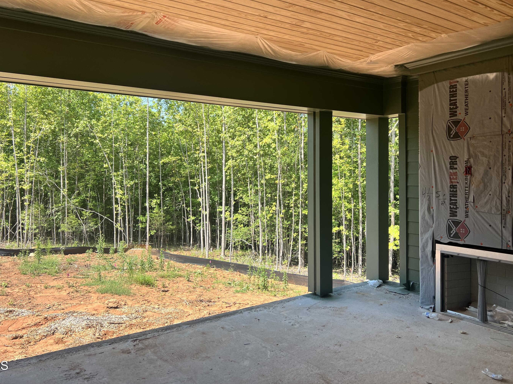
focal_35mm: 29
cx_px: 260
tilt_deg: +0.1
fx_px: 430
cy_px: 171
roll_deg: +0.5
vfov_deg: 48.1
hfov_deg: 61.7
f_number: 1.5
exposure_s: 1/965
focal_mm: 5.7
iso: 50
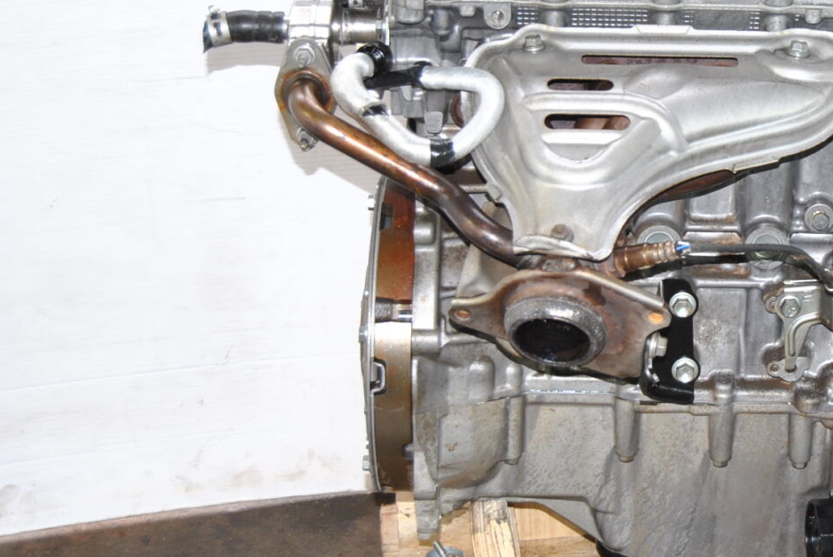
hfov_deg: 17.6
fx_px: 2660
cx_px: 685
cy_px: 186
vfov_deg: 11.9
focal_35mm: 115
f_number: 5.3
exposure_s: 1/60
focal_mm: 45
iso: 400
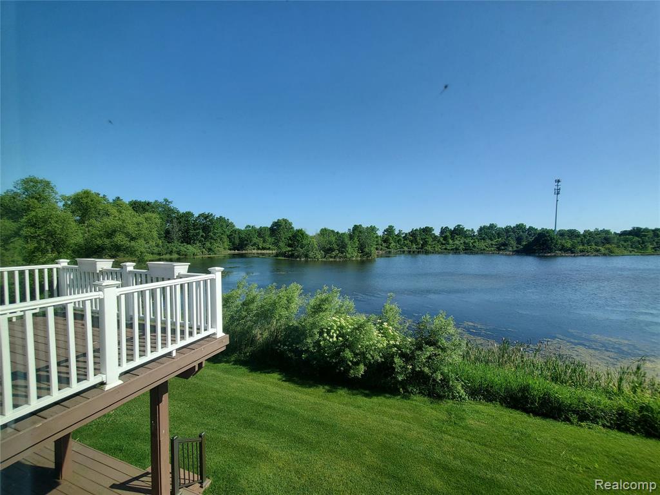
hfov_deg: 106.2
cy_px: 248
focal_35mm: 13
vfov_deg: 89.9
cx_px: 330
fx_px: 248
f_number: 2.2
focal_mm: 1.8
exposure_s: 1/794
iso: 50
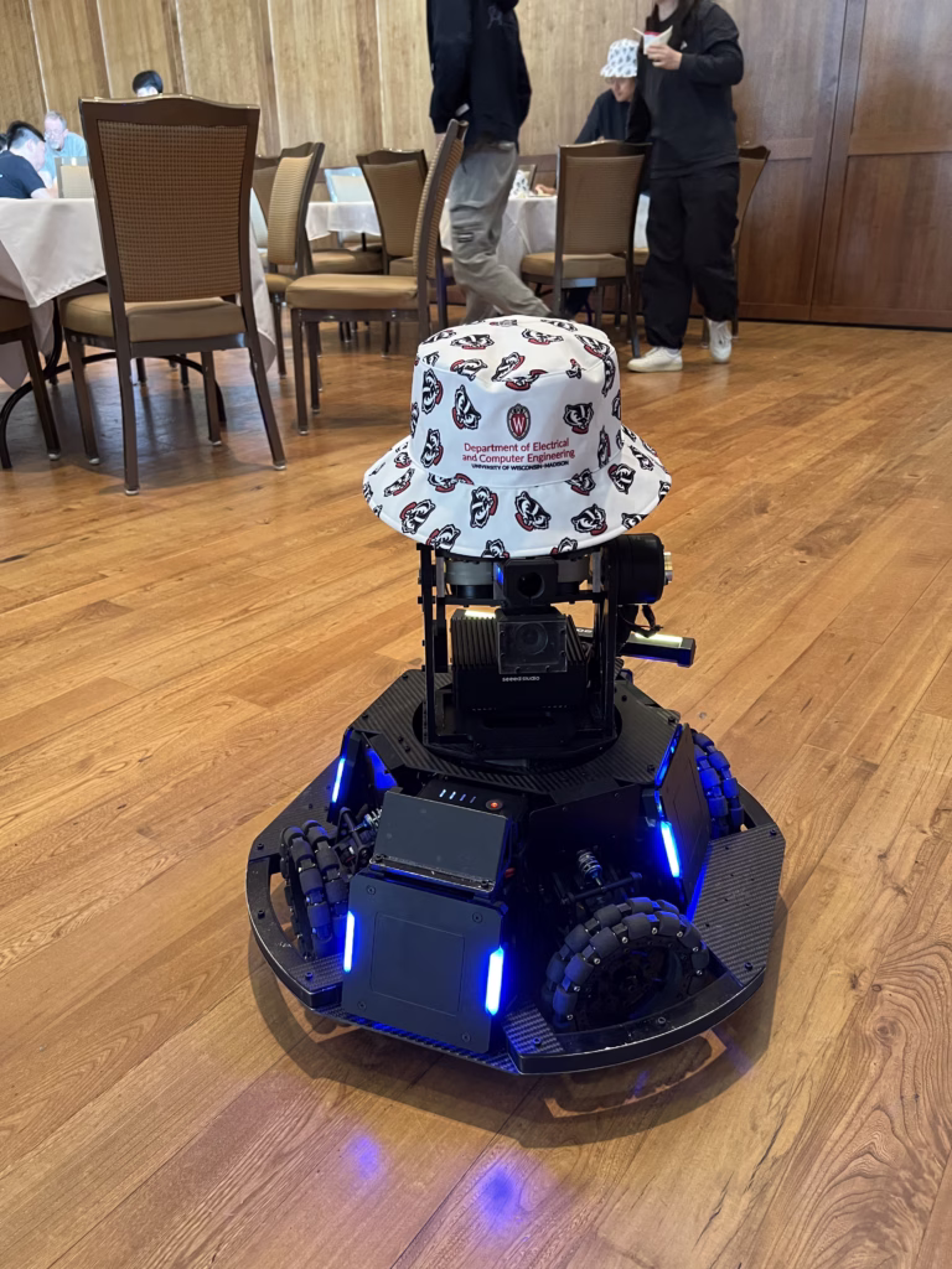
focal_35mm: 26
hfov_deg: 53.1
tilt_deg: -24.3
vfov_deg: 67.3
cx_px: 476
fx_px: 953
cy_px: 634
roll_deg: +3.4
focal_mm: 5.7
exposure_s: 1/60
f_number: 1.5
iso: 250
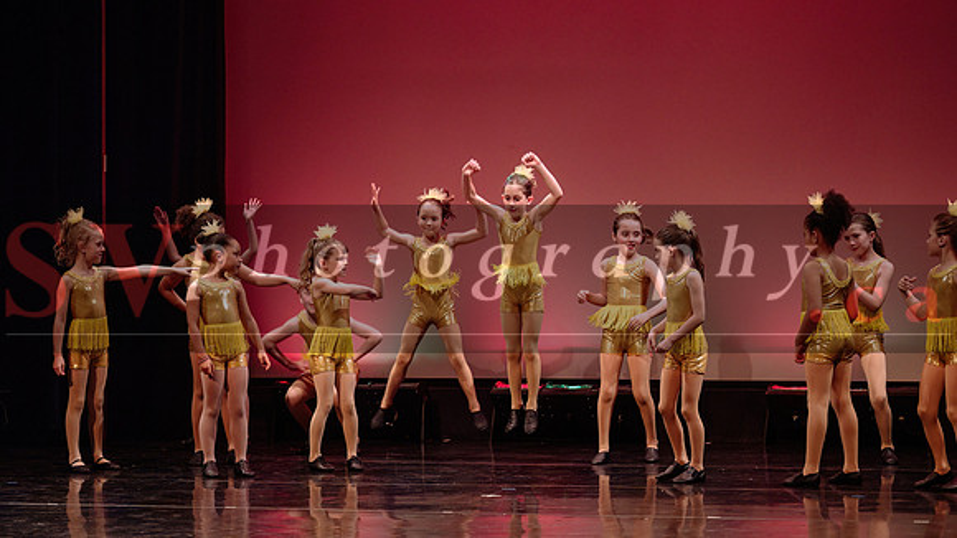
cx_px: 422
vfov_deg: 10.0
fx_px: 3060
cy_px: 190
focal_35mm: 121
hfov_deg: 17.8
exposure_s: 1/200
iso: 1600
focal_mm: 102
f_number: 2.8
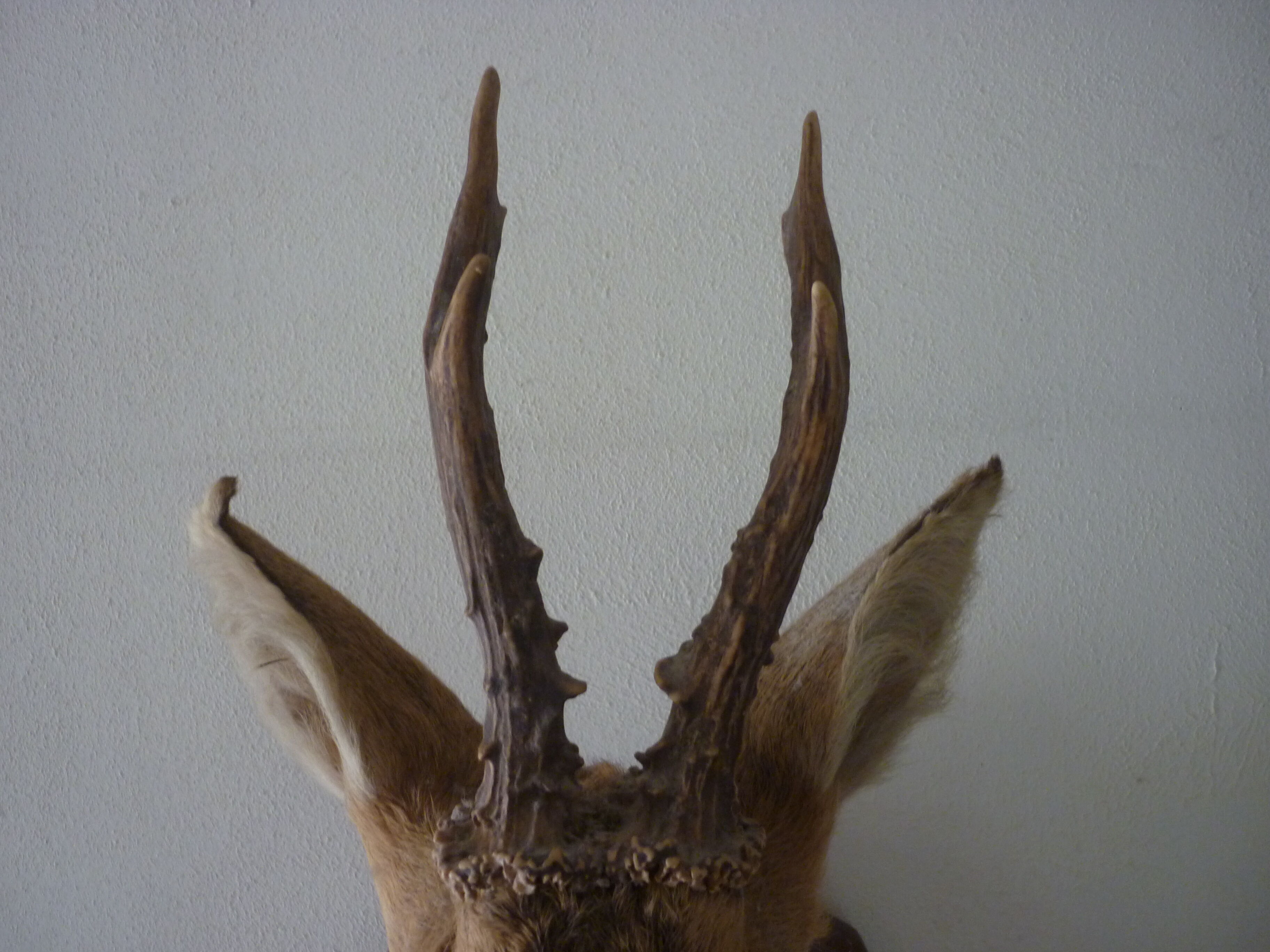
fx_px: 1211
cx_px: 635
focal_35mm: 33
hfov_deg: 55.4
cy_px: 476
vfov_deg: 42.9
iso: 250
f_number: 2.8
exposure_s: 1/30
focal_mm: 5.5
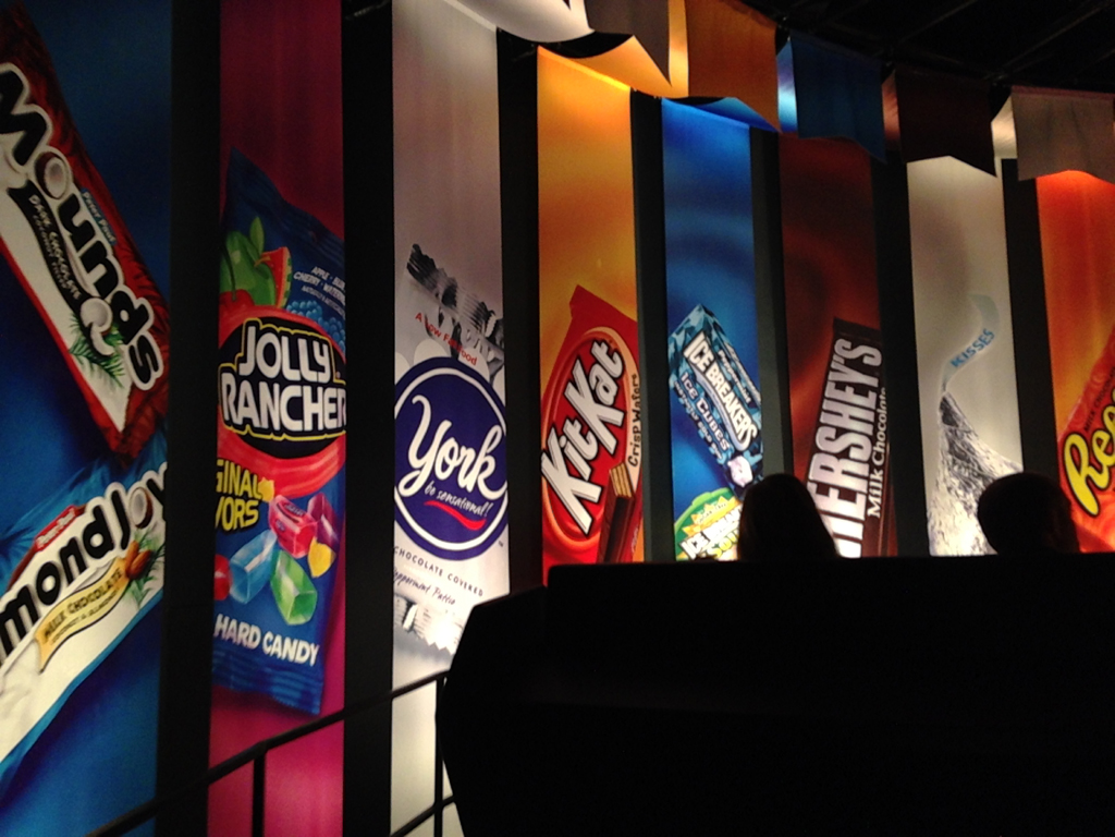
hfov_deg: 29.4
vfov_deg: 22.3
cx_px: 558
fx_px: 2126
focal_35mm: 66
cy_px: 418
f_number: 2.4
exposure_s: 1/20
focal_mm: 4.12
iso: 250
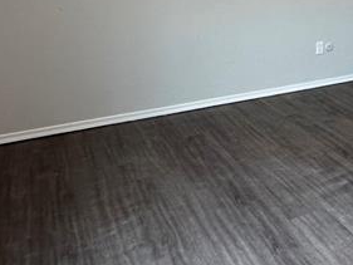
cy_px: -55
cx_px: 456
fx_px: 520
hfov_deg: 30.0
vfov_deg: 25.6
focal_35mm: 51
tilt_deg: -0.1
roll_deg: -0.3
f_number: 2.2
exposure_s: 1/120
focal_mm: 2.22
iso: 160
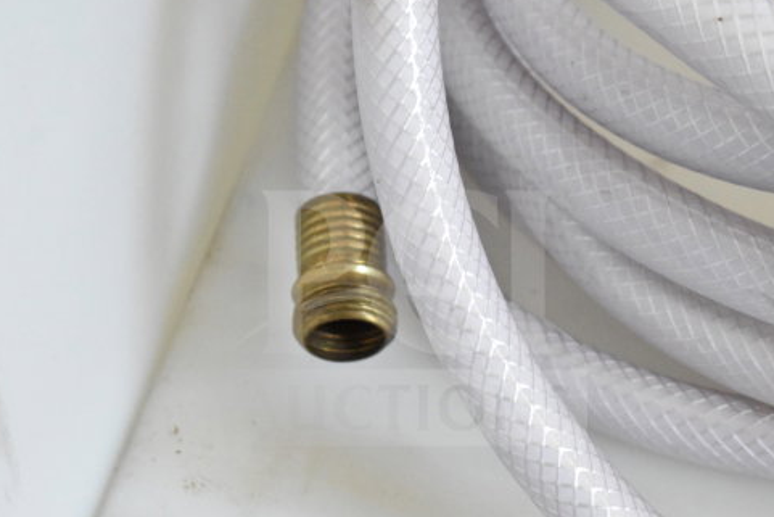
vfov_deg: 13.1
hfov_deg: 19.5
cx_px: 406
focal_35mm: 105
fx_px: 2250
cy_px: 318
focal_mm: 55
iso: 6400
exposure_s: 1/160
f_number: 6.3
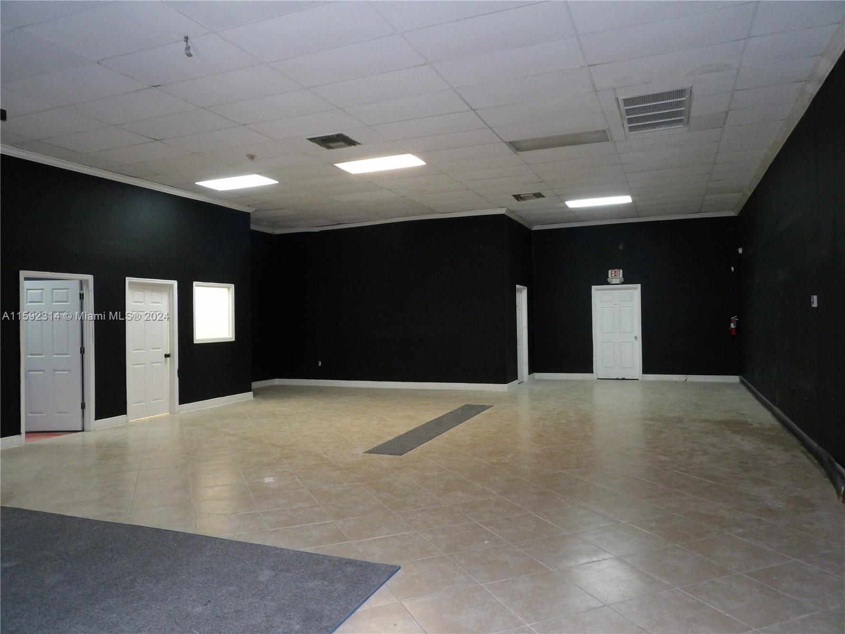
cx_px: 422
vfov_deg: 56.8
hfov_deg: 71.6
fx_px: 586
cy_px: 317
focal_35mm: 24
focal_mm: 4.3
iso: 376
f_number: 3.2
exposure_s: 1/30
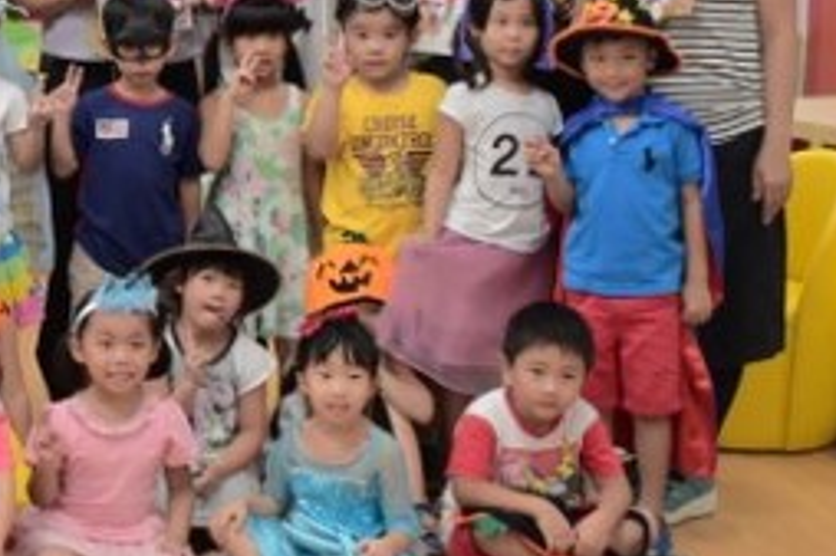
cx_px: -115
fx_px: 2112
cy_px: 77
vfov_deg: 14.9
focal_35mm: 91
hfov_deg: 21.1
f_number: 5
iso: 800
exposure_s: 1/100
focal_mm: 22
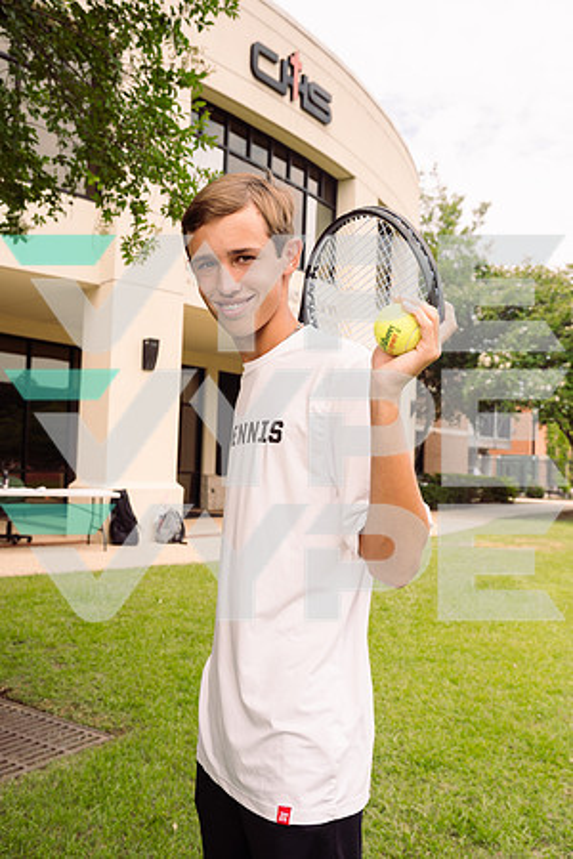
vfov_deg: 55.8
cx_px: 286
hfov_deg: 38.9
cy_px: 430
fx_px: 812
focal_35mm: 34
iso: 100
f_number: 7.1
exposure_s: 1/200
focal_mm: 34
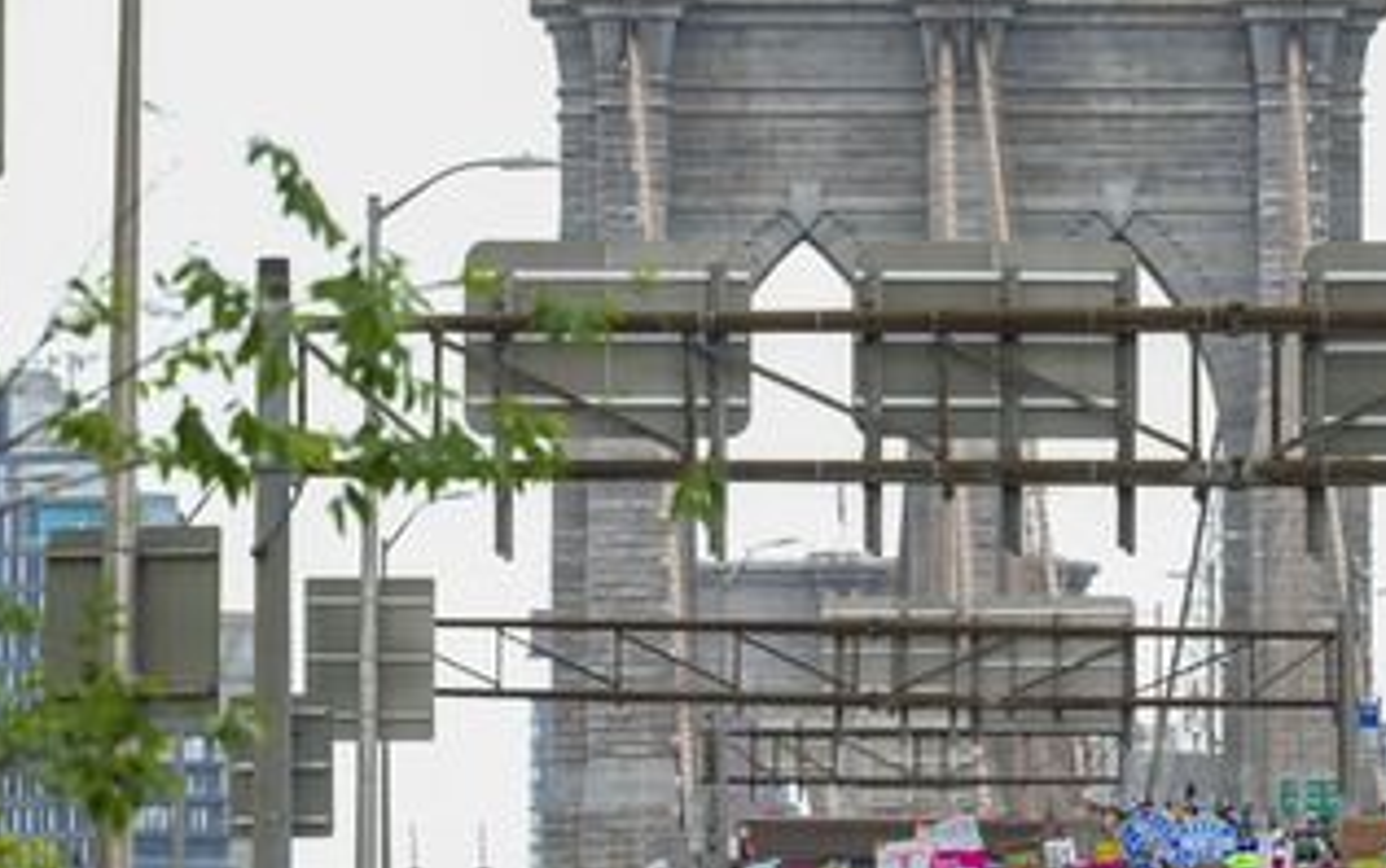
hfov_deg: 5.9
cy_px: 408
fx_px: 13381
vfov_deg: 3.7
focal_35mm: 354
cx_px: 961
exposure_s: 1/320
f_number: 11
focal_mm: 244
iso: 1250
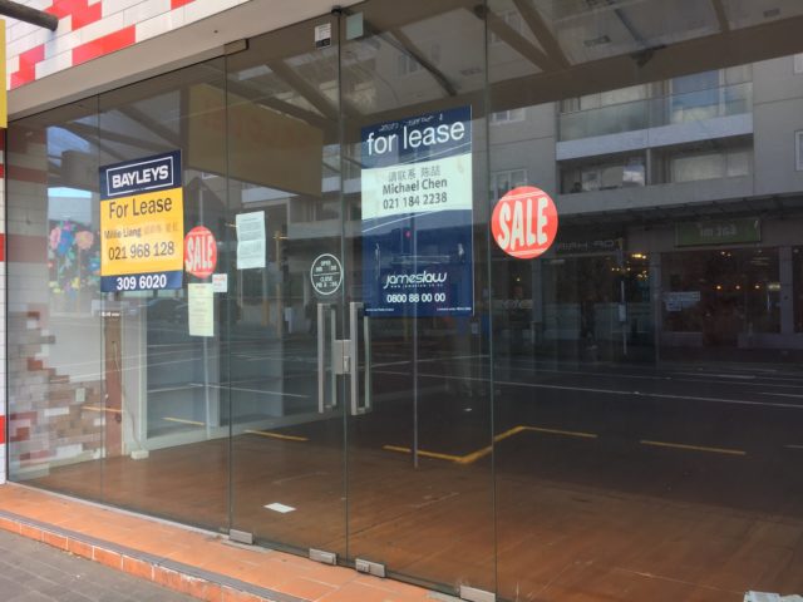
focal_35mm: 29
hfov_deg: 61.7
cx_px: 402
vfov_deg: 48.2
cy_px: 301
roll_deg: +0.2
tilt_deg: +1.0
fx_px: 673
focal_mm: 4.15
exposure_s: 1/50
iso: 32
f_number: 2.2
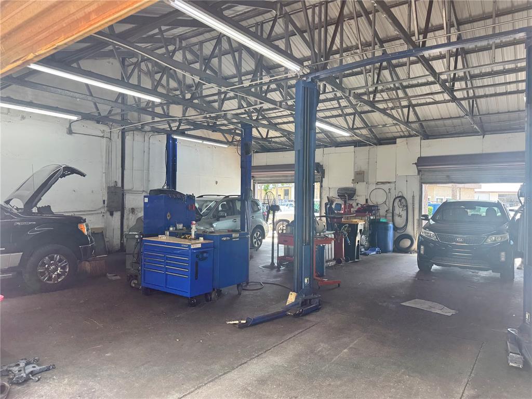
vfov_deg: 56.8
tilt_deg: -0.3
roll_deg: +0.0
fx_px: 369
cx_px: 266
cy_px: 200
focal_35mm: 24
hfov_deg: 71.6
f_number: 1.78
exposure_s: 1/170
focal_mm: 6.76
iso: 80
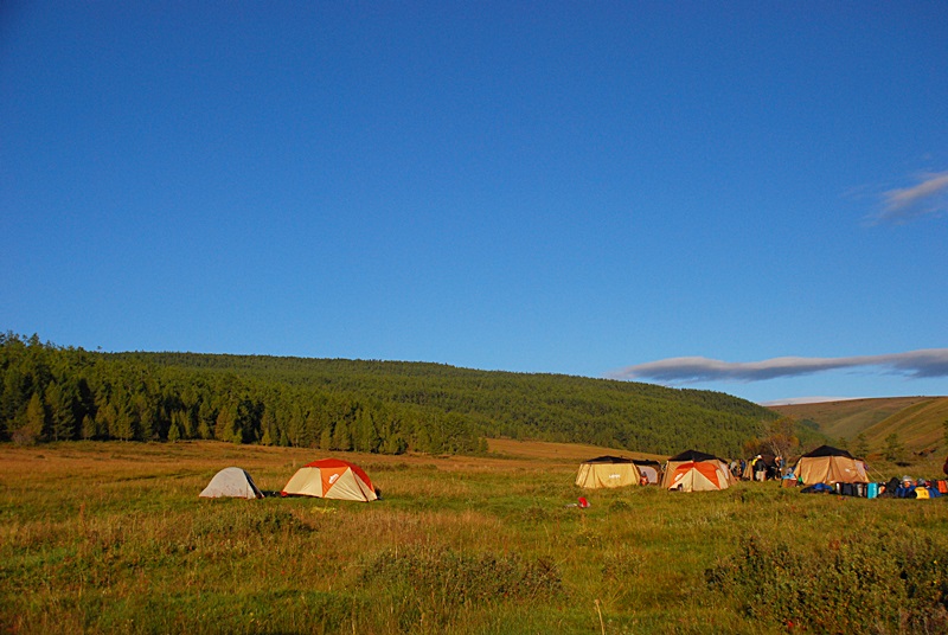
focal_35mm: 46
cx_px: 474
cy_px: 318
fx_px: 1226
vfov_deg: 29.0
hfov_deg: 42.3
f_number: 5.6
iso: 400
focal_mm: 31
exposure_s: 1/2500
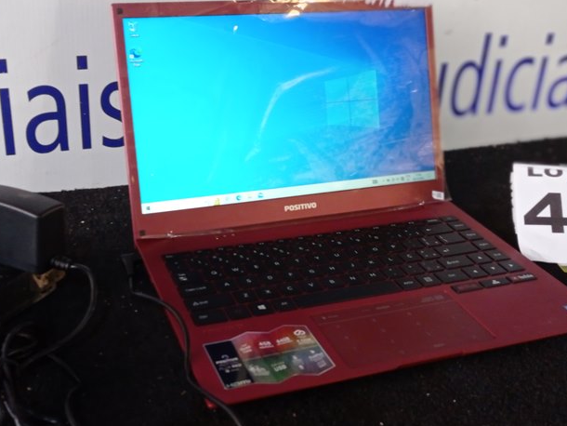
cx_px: 224
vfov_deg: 30.9
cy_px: 198
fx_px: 770
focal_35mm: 47
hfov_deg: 40.2
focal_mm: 4.7
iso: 210
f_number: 1.79
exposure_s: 1/40
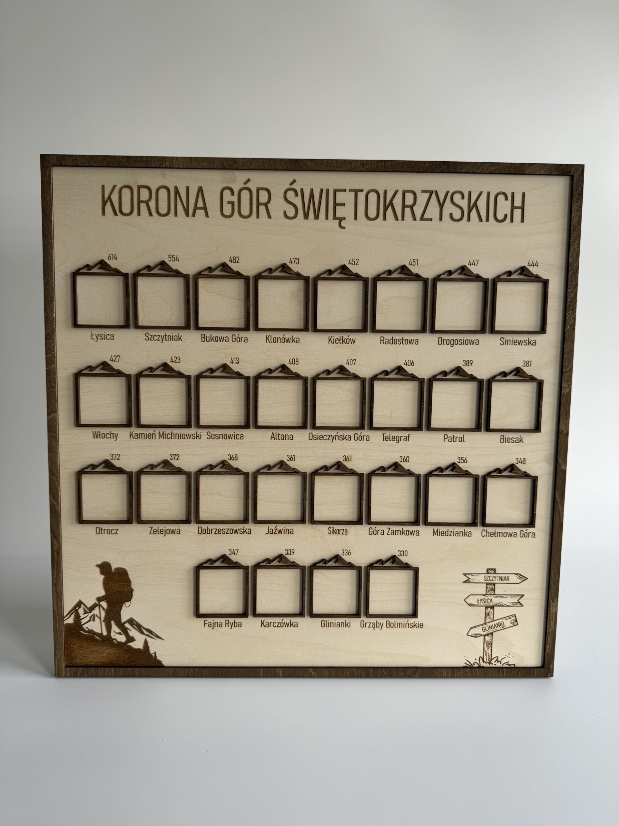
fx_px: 572
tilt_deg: -15.8
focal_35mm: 24
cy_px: 413
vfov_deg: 71.6
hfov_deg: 56.8
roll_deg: -0.8
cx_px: 310
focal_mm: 6.76
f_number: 1.78
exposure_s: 1/140
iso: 64
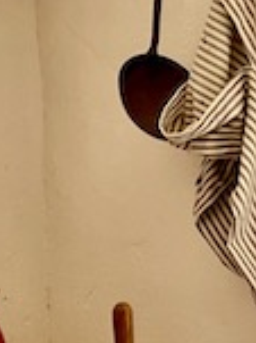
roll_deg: +1.0
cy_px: 325
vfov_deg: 14.1
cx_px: 86
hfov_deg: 10.7
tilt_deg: -9.8
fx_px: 1363
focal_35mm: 138
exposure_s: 1/121
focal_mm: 5.1
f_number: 1.6
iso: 100
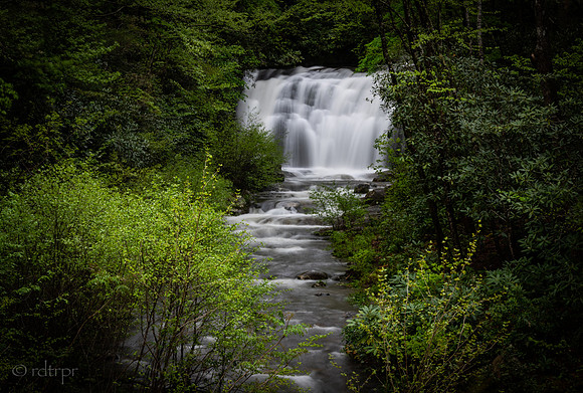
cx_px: 366
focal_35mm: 98
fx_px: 1585
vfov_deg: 14.1
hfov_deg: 20.8
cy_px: 244
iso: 64
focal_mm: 78
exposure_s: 1.6
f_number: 22
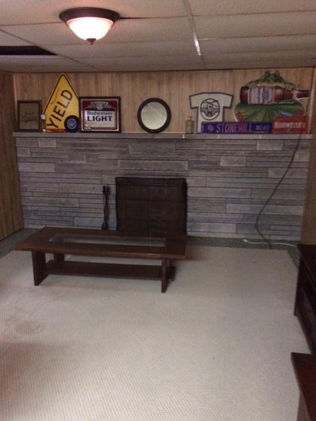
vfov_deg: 61.7
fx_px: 353
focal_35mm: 29
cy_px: 210
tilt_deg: -16.2
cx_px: 158
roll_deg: +1.5
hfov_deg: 48.2
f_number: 2.2
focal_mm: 4.15
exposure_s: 1/15
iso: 500
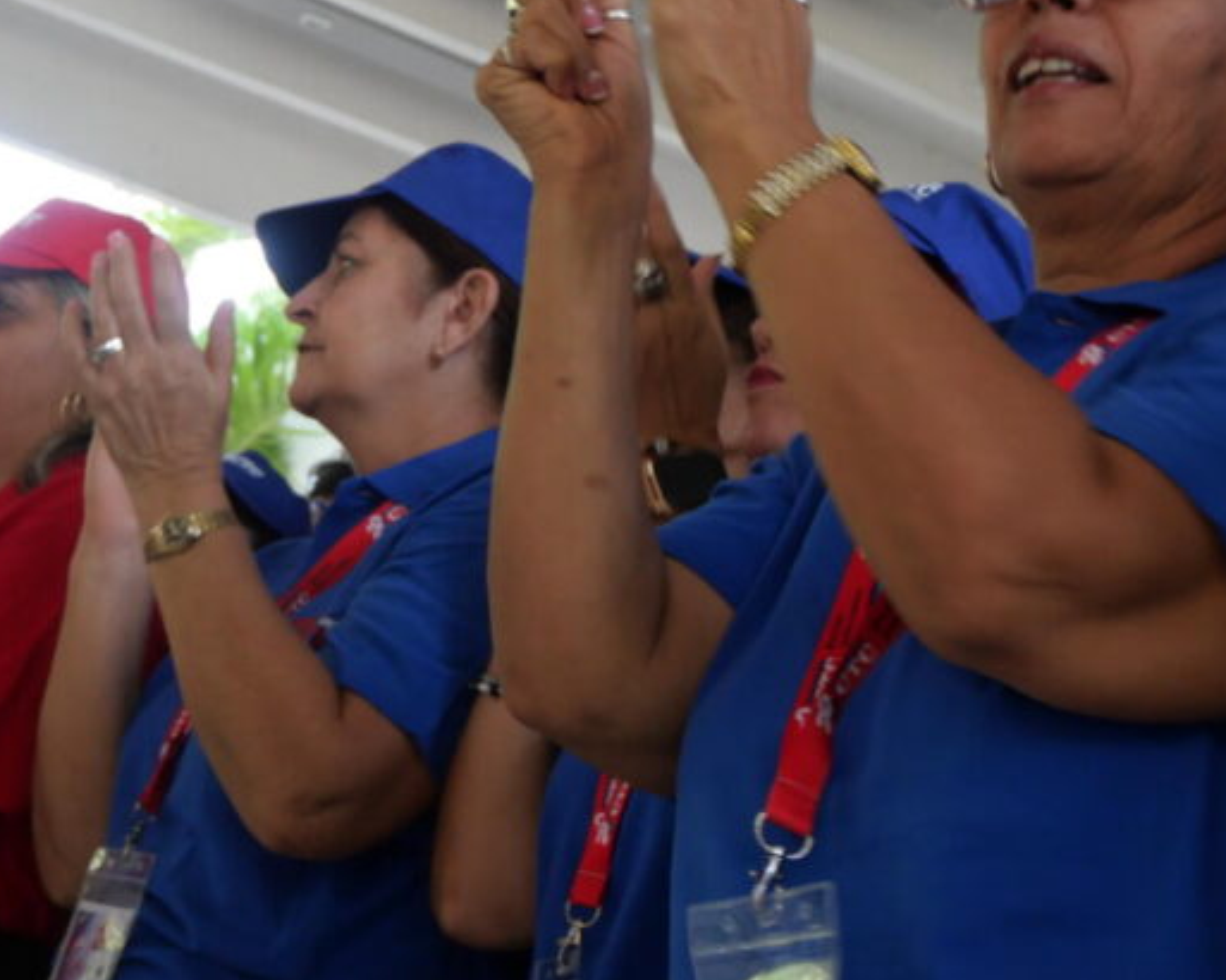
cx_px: 621
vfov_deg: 19.3
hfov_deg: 24.5
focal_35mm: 78
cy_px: 86
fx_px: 2829
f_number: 4.6
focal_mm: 20
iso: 1000
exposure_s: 1/60
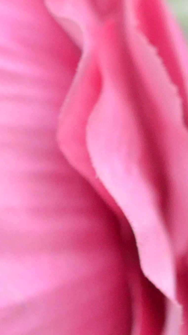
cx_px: 435
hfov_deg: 5.2
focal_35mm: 229
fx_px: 2030
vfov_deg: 9.4
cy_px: 97
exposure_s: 1/2000
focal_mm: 40
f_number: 4
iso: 3200
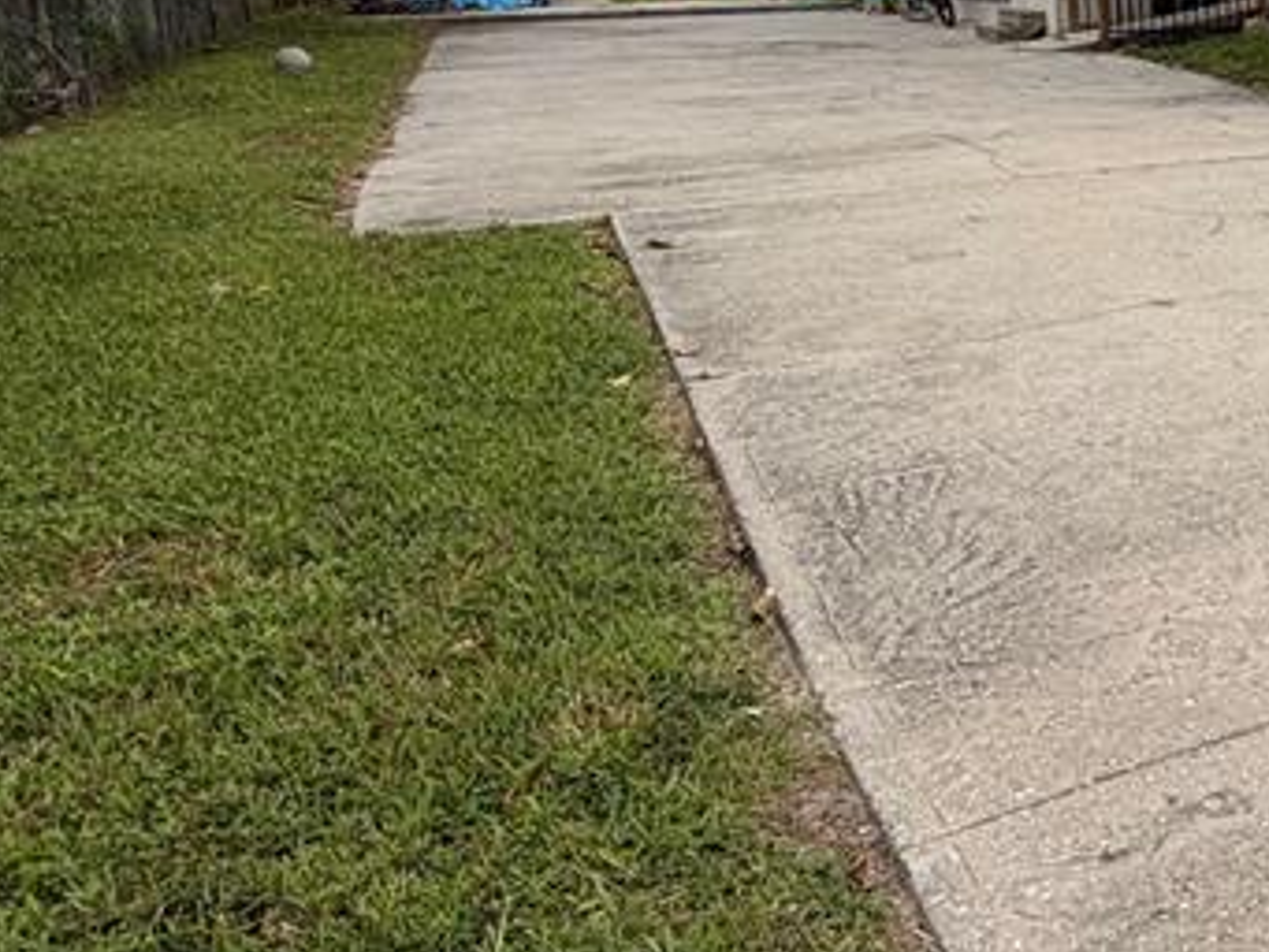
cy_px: 253
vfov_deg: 33.8
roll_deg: +0.4
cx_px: 1466
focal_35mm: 42
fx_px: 1540
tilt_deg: -11.3
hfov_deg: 36.3
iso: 25
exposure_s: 1/770
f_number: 2.2
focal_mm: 2.22
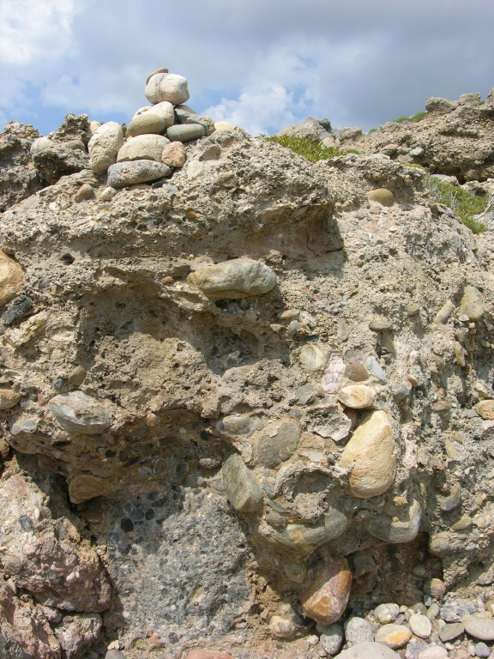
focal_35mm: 35
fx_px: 666
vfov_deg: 52.6
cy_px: 330
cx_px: 247
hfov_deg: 40.7
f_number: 6.3
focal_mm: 8.9
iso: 50
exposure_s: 1/235
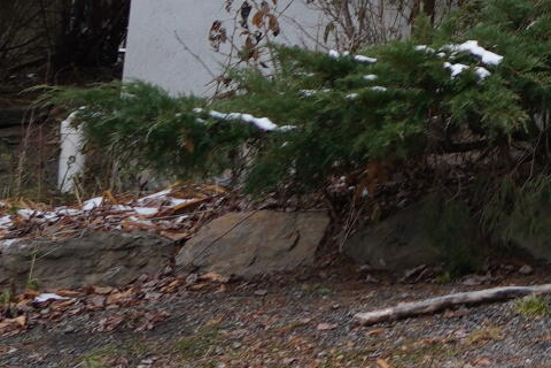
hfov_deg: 11.7
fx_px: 2296
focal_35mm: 150
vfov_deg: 8.3
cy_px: -562
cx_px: 1236
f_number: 4
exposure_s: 1/60
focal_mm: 24
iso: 100
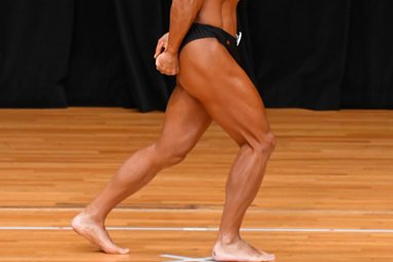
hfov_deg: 3.6
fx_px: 6320
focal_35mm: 579
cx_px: 176
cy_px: 35
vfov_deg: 2.4
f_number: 5.6
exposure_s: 1/400
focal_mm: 190
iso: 3200
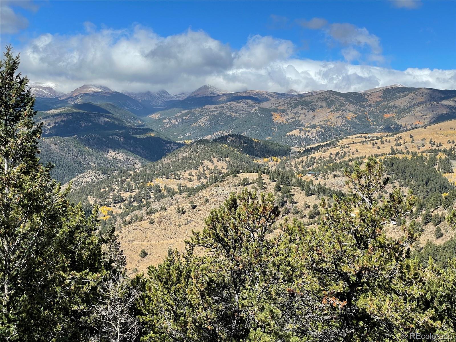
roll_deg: -0.6
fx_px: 685
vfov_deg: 28.0
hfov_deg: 36.8
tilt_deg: -3.1
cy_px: 171
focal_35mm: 52
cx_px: 228
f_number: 2
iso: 25
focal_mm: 6
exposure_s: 1/1597
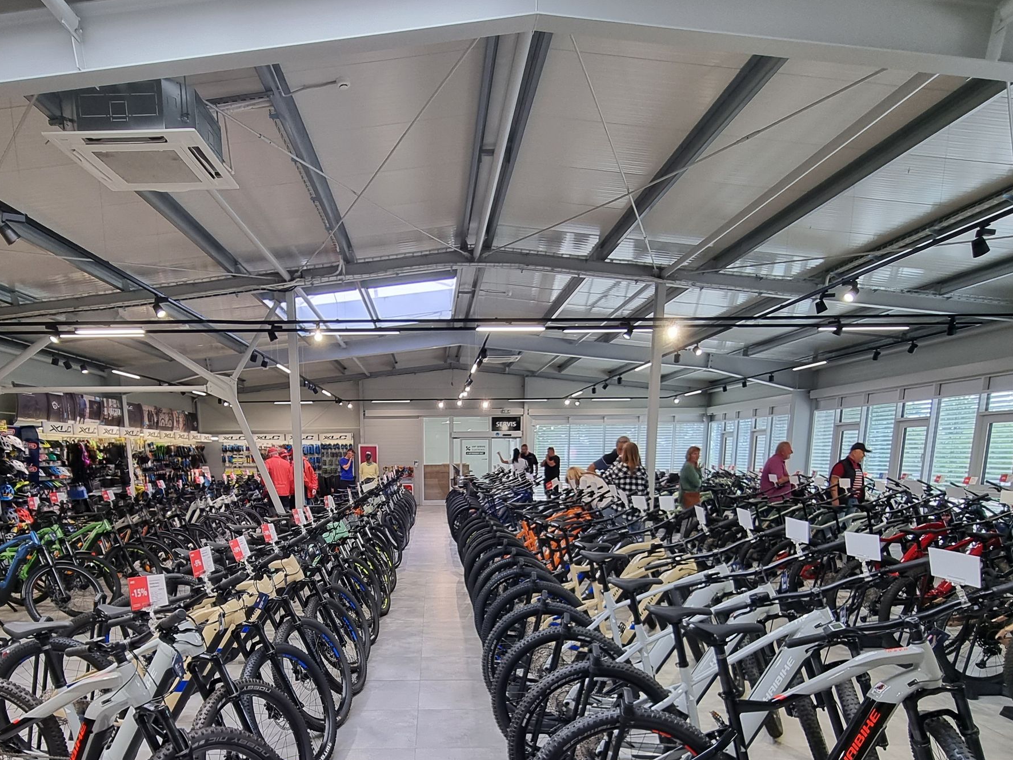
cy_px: 594
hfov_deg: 75.9
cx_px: 431
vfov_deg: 57.2
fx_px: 644
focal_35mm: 22
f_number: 2.2
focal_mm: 2.2
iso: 100
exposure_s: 1/100
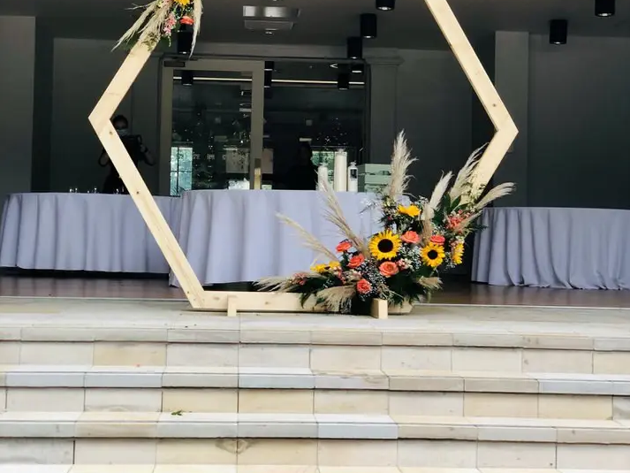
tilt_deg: +4.3
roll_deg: -0.5
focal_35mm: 70
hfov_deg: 27.8
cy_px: 174
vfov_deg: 21.0
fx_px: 1274
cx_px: 317
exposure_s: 1/100
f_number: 2.4
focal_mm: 6
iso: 20
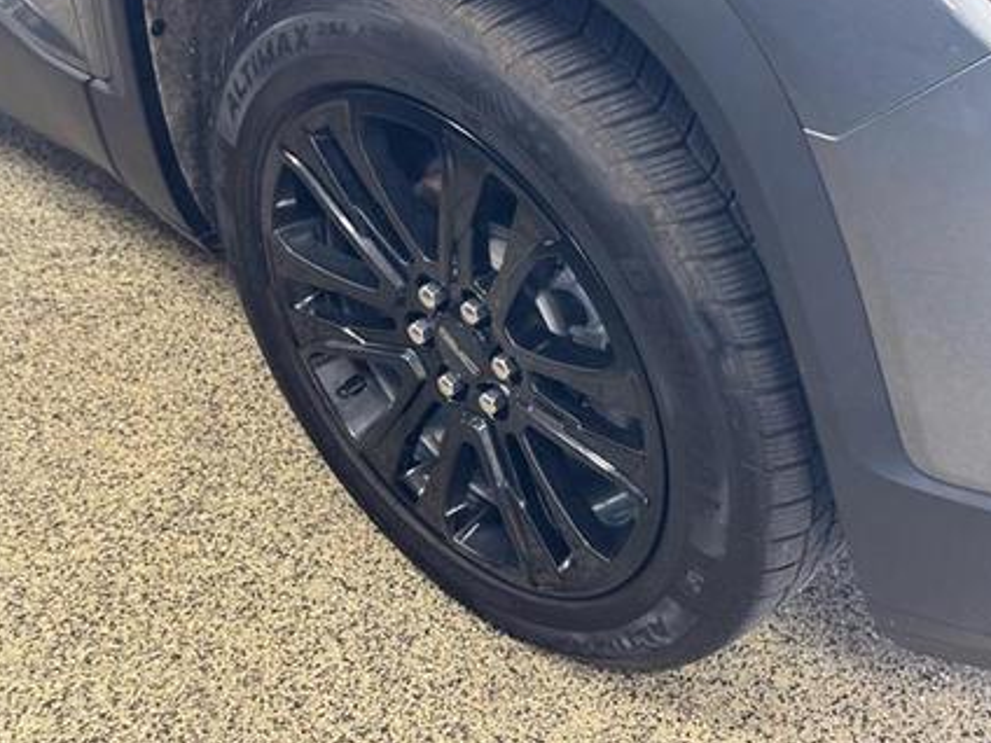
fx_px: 1632
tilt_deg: -40.1
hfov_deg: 33.7
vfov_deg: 25.7
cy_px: 367
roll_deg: +3.4
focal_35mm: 57
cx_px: 563
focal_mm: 6.76
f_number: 1.78
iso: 250
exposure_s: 1/40
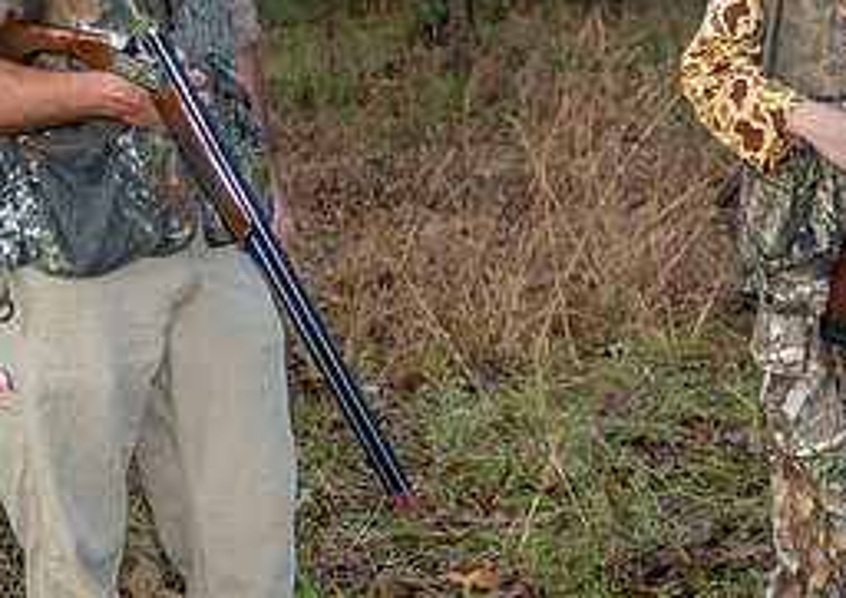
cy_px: 170
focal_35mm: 130
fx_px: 3113
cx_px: 408
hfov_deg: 15.5
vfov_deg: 11.0
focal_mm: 55
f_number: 5
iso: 250
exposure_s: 1/80
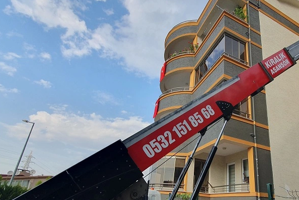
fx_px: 174
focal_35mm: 21
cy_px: 135
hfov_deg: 79.9
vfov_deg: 58.0
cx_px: 185
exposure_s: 1/479
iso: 50
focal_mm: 1.8
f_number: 2.2
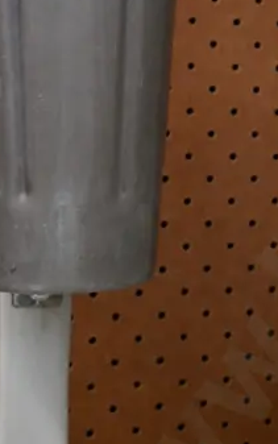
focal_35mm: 116
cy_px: 54
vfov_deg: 17.7
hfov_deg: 10.6
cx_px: 491
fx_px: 1404
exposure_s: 1/60
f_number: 3.9
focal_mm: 18
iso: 1600
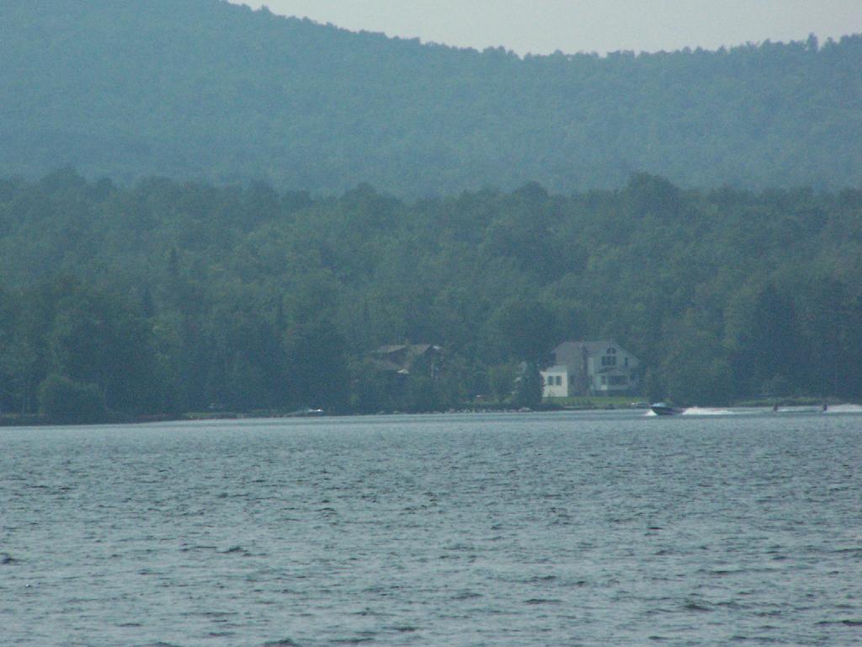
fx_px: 9463
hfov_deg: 5.2
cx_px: 431
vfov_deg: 3.9
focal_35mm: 380
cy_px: 324
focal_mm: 63
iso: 400
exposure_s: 1/1000
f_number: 7.1
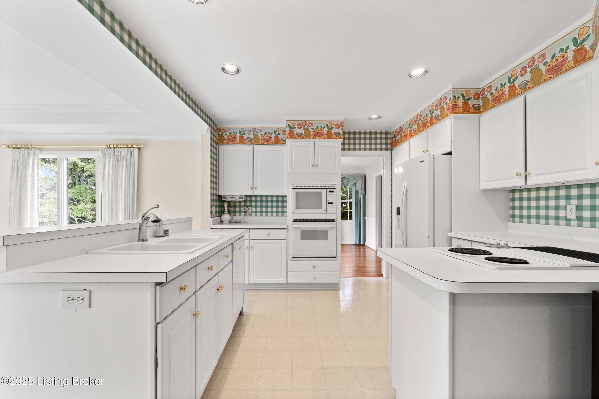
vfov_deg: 77.3
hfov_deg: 100.4
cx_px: 300
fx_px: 250
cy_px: 200
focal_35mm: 15
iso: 400
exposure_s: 1/4
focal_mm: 10
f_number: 10
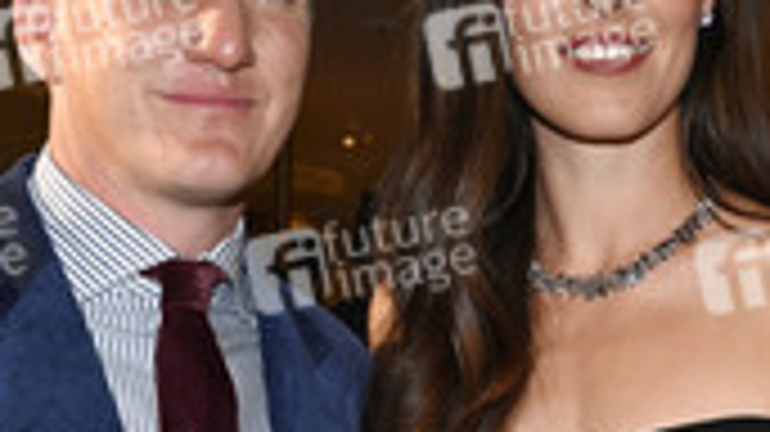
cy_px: 374
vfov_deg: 10.4
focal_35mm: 116
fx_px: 2367
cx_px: 421
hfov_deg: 18.5
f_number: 6.3
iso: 1000
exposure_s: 1/100
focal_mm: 42
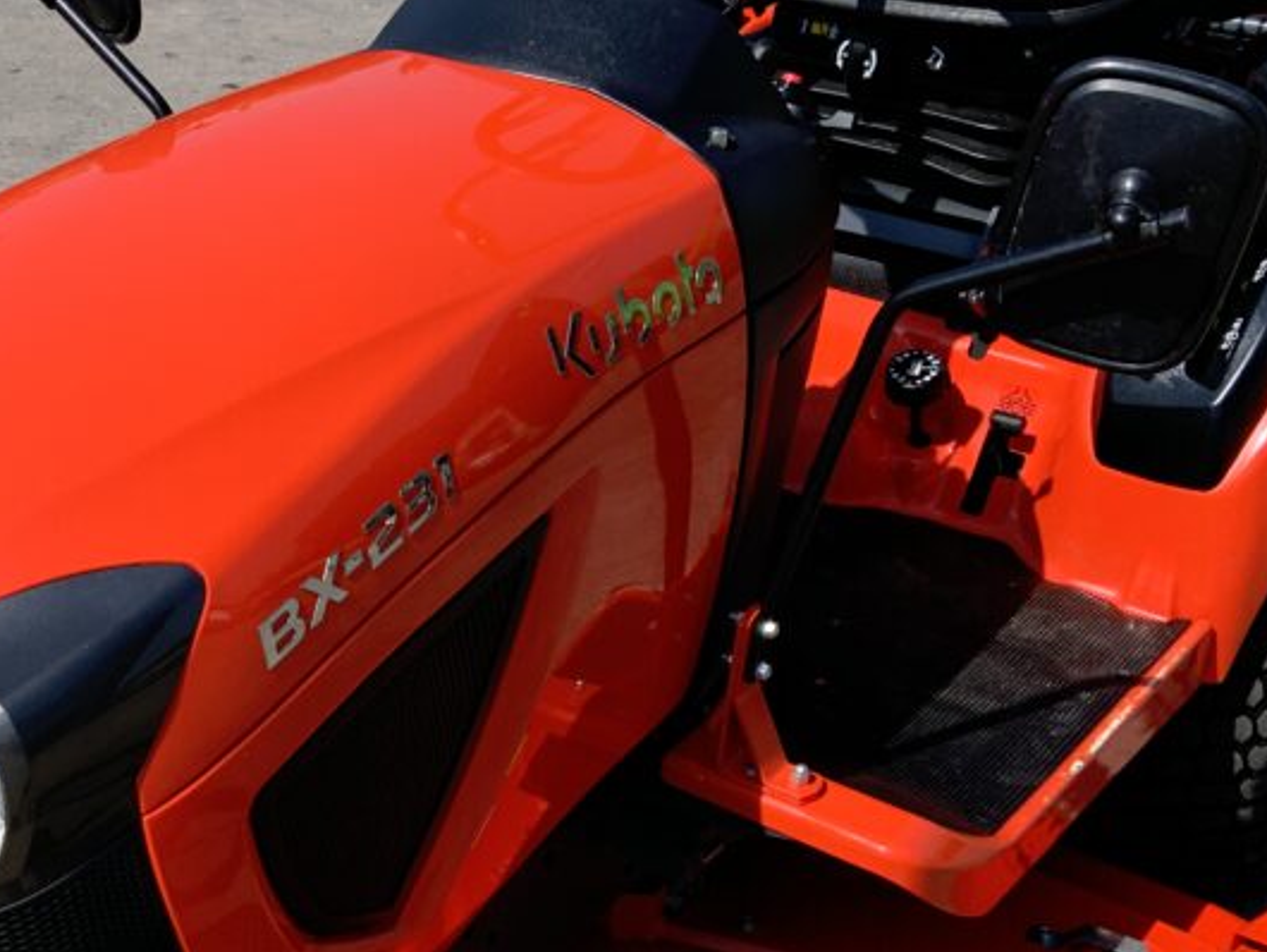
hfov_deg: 33.5
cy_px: 648
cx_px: 280
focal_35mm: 56
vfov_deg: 26.0
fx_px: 2051
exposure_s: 1/2320
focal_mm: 3
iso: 20
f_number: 1.8
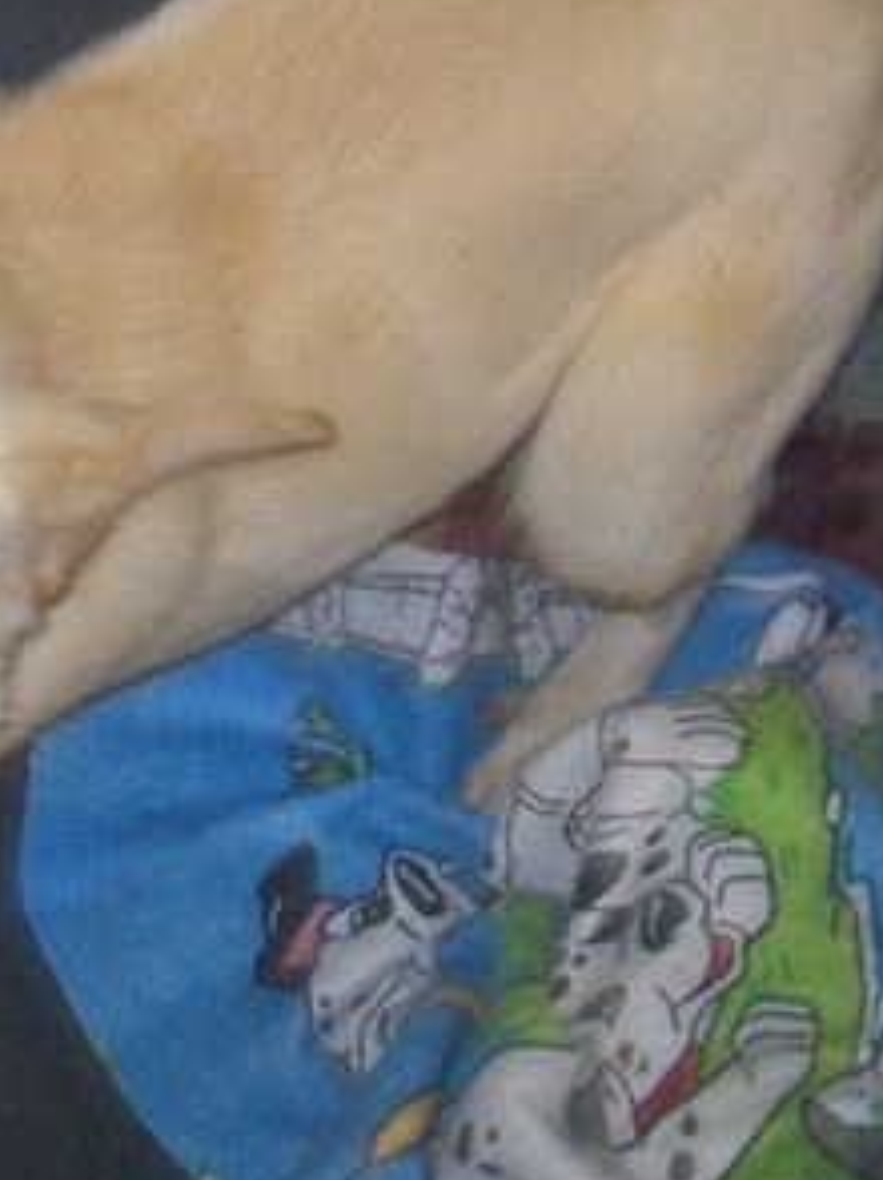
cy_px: 171
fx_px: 3202
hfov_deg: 15.5
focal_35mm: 94
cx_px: 56
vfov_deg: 20.5
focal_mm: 6
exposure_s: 1/64
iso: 200
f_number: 2.7
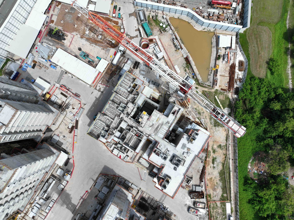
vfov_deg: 56.8
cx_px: 147
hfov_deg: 71.6
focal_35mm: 24
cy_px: 110
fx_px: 204
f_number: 2.8
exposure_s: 1/2000
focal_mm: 12.29
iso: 100
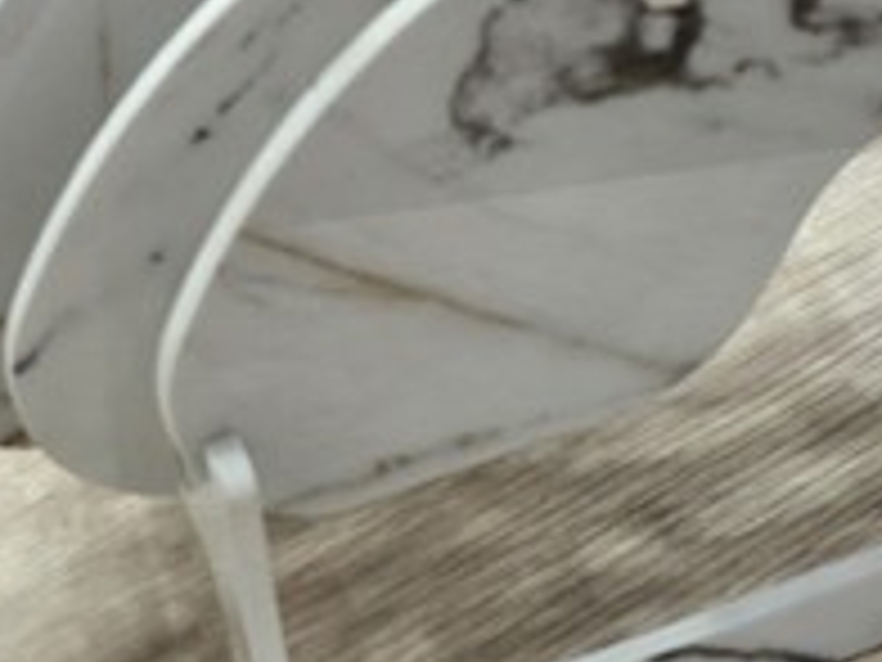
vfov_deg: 14.7
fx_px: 2395
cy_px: -306
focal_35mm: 94
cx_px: 752
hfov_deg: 20.5
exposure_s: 1/100
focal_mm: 6.3
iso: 160
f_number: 1.7
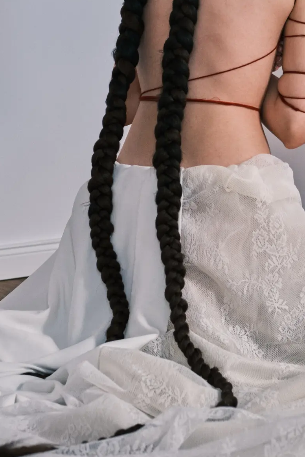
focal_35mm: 116
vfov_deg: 17.5
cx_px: 209
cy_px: 117
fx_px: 1474
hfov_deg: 11.8
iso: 320
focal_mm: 50
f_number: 3.2
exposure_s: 1/125
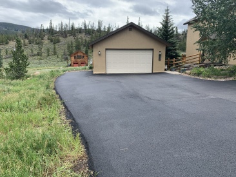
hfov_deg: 67.3
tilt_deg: -7.9
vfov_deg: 53.0
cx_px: 118
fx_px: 177
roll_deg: +1.2
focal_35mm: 26
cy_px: 88
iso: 25
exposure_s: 1/1001
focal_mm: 4.25
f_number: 1.8
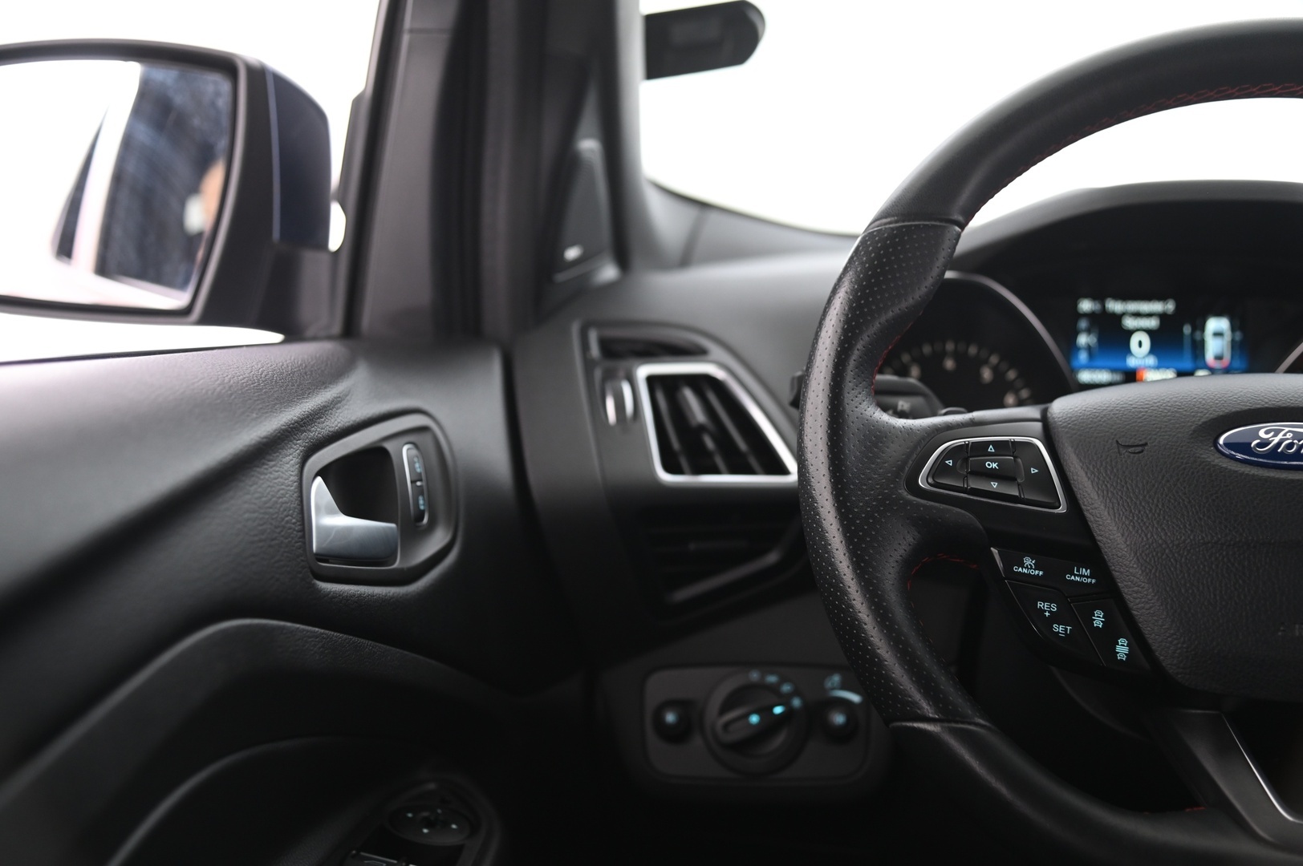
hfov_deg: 41.1
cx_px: 652
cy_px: 433
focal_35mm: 48
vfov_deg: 28.0
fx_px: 1736
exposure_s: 1/8
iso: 1250
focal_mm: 48
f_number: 4
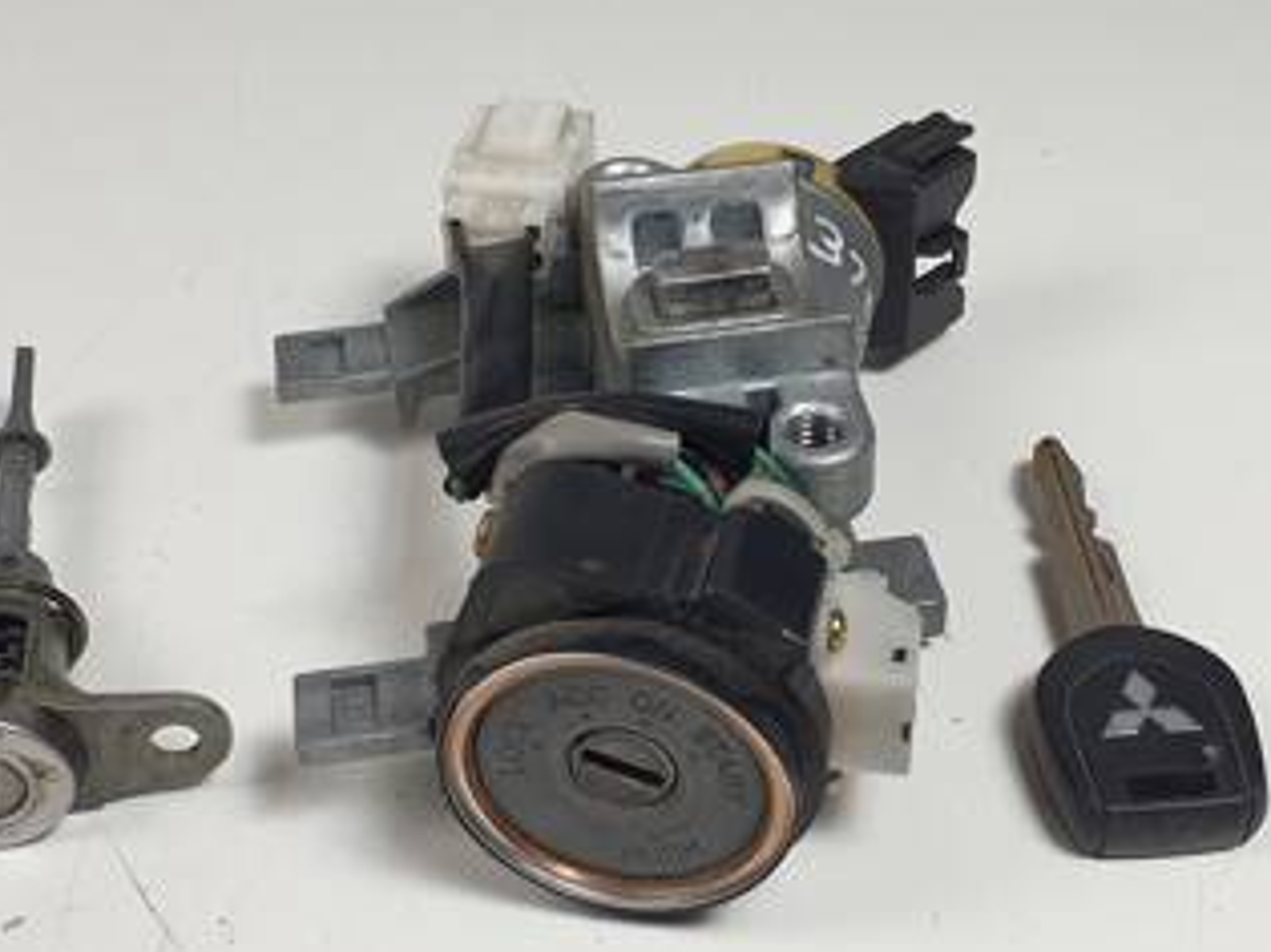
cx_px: 589
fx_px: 1211
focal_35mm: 33
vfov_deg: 42.9
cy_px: 516
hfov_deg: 55.3
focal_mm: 4.3
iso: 50
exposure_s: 1/158
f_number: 2.4
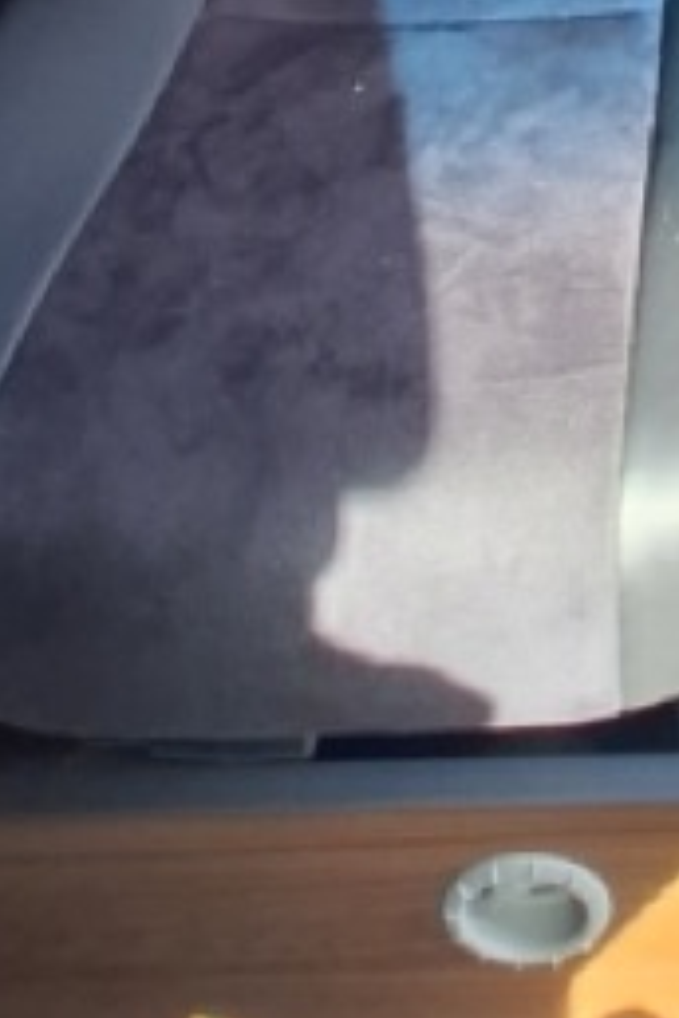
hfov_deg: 18.9
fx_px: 1895
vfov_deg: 18.2
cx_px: 876
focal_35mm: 67
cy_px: -1081
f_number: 2.2
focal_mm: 1.74
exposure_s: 1/100
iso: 64
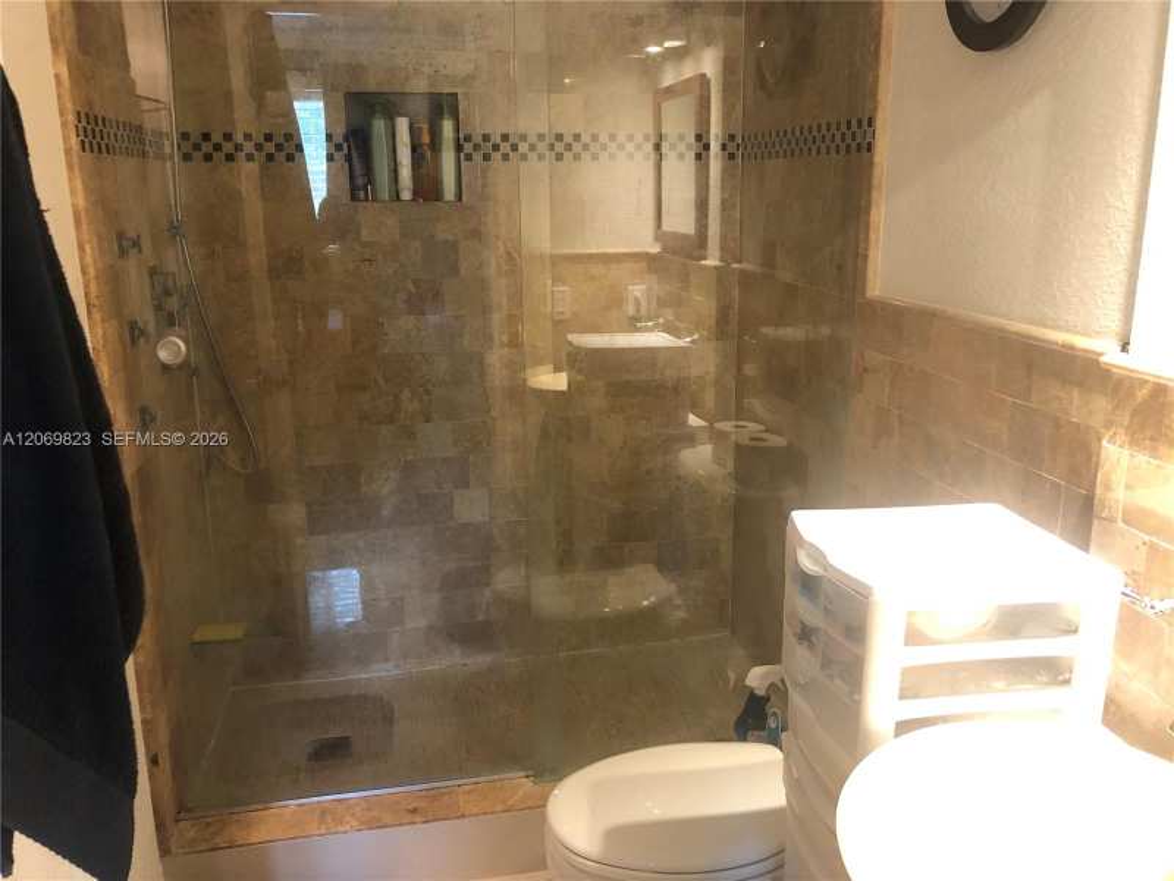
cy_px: 440
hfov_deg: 63.4
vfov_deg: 49.7
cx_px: 587
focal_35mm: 28
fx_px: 950
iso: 50
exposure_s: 1/15
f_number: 1.8
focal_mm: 4
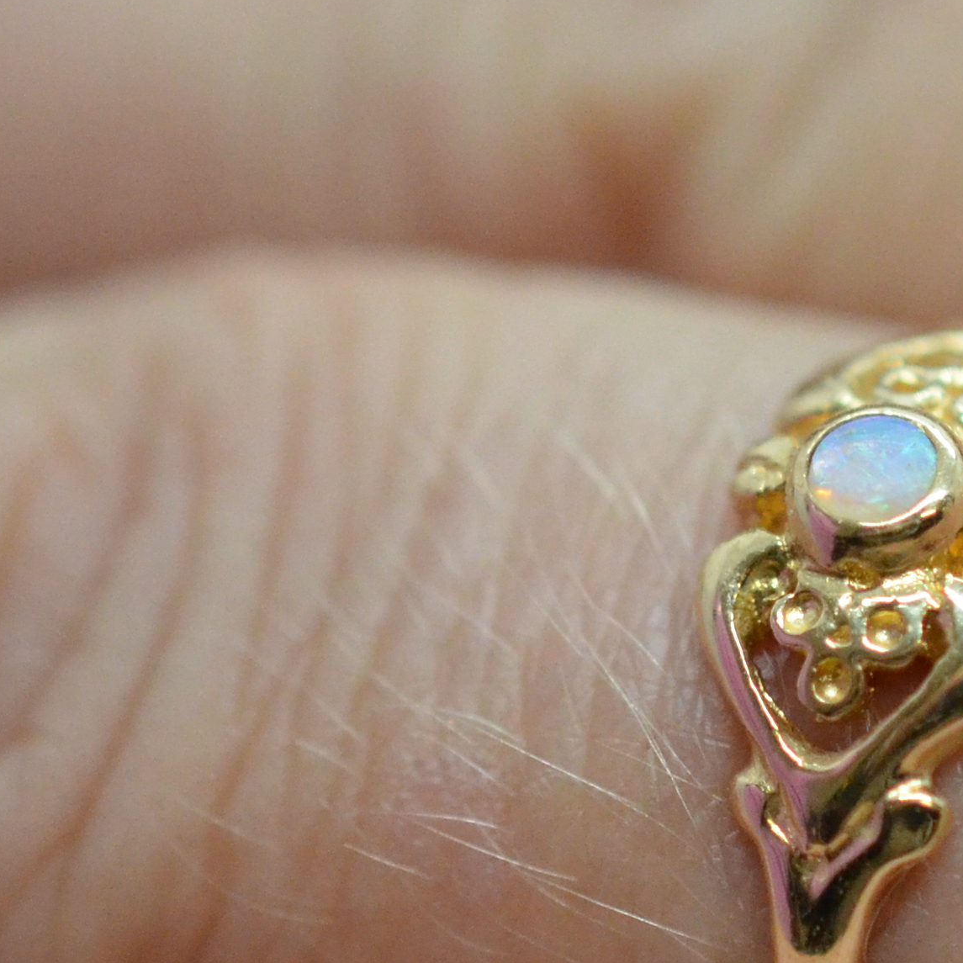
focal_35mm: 219
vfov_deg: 8.0
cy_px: 607
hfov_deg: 8.0
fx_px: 6893
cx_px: 799
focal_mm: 40
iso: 2500
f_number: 4
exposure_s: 1/1600
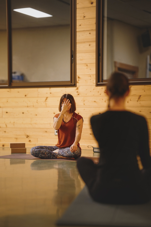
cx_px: 76
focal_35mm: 85
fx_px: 535
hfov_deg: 16.1
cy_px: 114
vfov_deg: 23.9
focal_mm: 85
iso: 1250
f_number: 1.4
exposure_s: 1/100
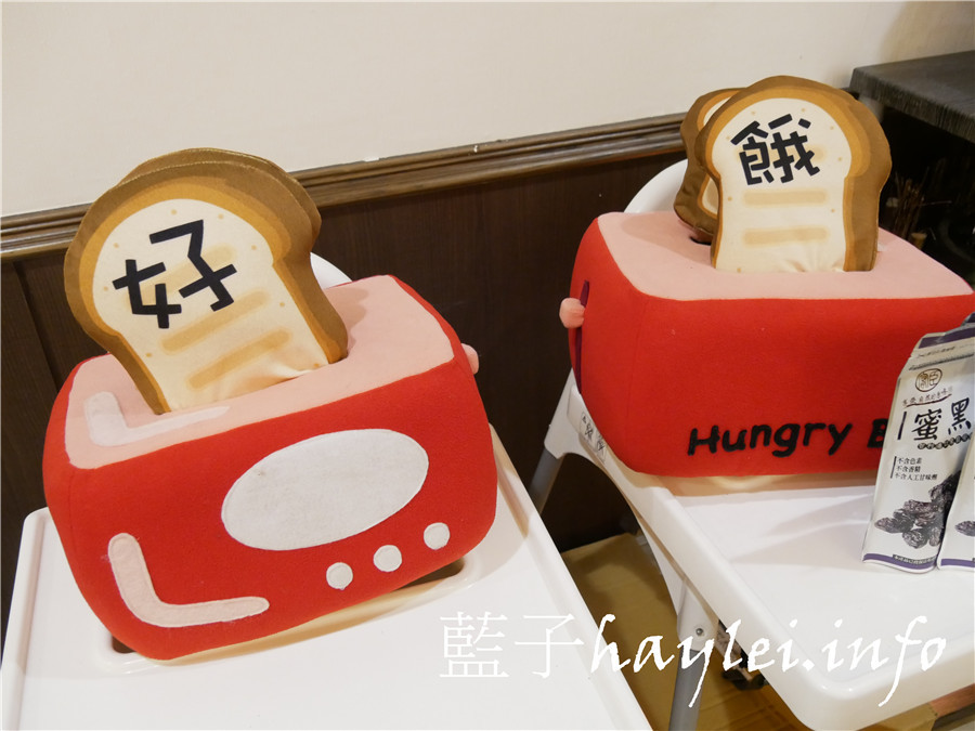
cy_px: 366
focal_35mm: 34
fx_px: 958
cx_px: 488
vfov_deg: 41.8
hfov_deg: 54.0
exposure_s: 1/60
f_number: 3.7
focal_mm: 17
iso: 2500
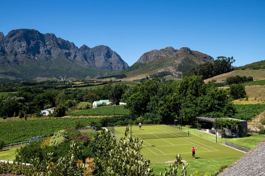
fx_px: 258
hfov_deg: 54.4
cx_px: 132
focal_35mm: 35
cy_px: 88
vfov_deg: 37.9
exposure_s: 1/500
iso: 200
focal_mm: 35
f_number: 10
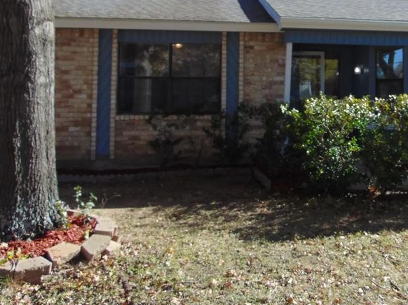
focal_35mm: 44
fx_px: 518
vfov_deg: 32.0
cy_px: 60
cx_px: 309
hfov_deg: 41.6
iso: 80
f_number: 3
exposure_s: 1/500
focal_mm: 4.5
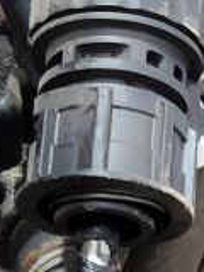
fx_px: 1595
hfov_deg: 7.3
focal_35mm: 203
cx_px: 236
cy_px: 367
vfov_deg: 9.5
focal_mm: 4.71
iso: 231
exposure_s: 1/25
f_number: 1.79
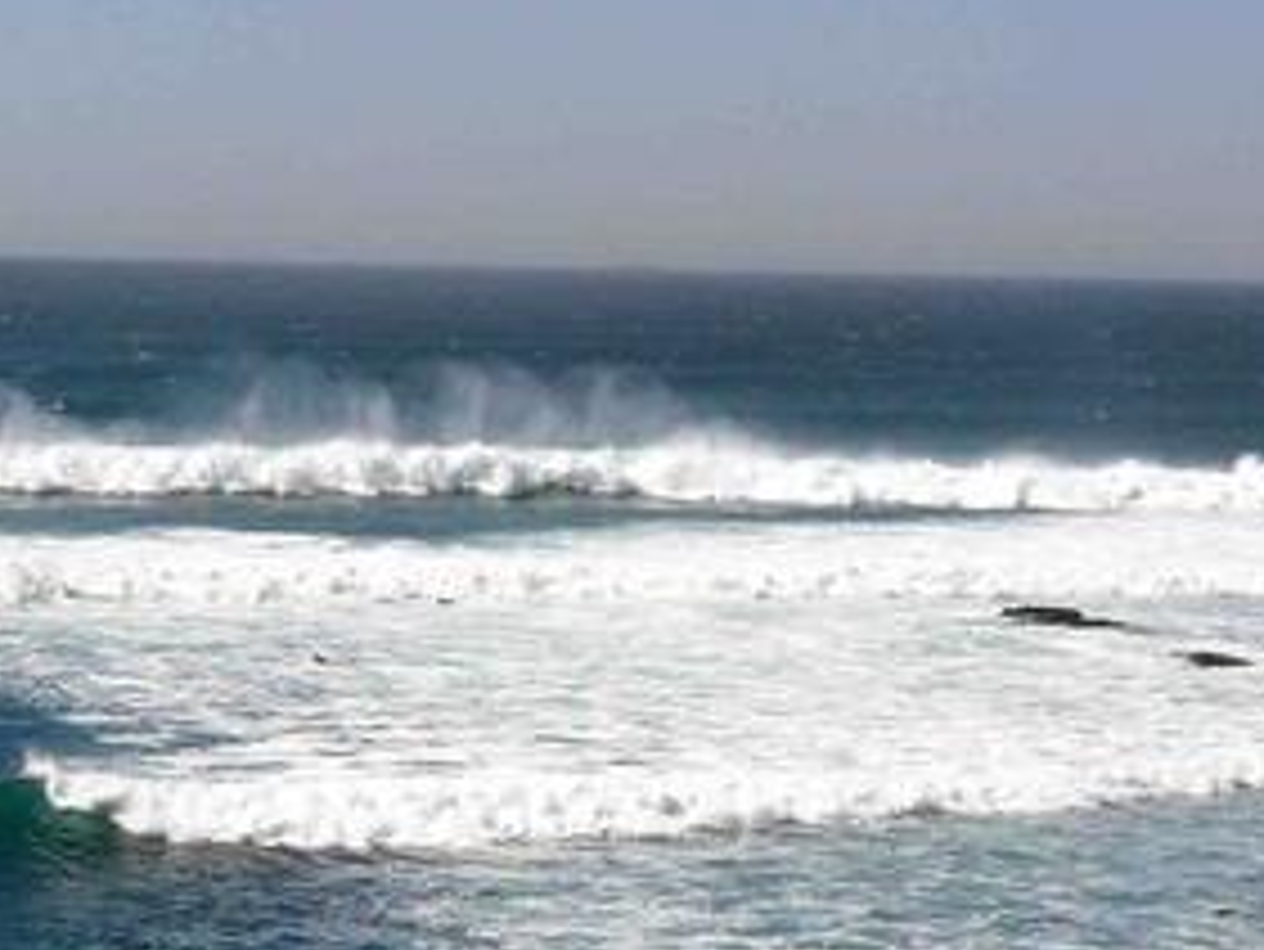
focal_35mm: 131
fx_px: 4785
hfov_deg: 15.0
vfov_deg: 11.3
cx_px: 367
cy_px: 450
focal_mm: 11.1
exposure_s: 1/1600
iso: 100
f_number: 5.6
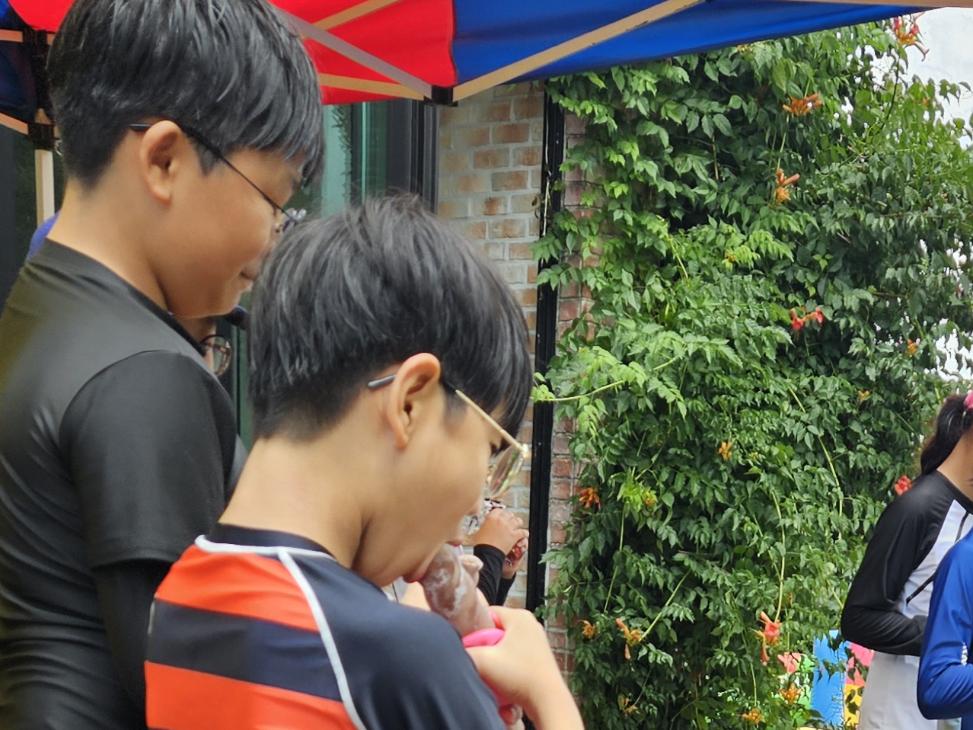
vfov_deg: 18.1
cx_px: 799
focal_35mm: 72
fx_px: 2023
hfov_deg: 26.5
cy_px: 1112
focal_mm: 5.4
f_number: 1.8
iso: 25
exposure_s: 1/384
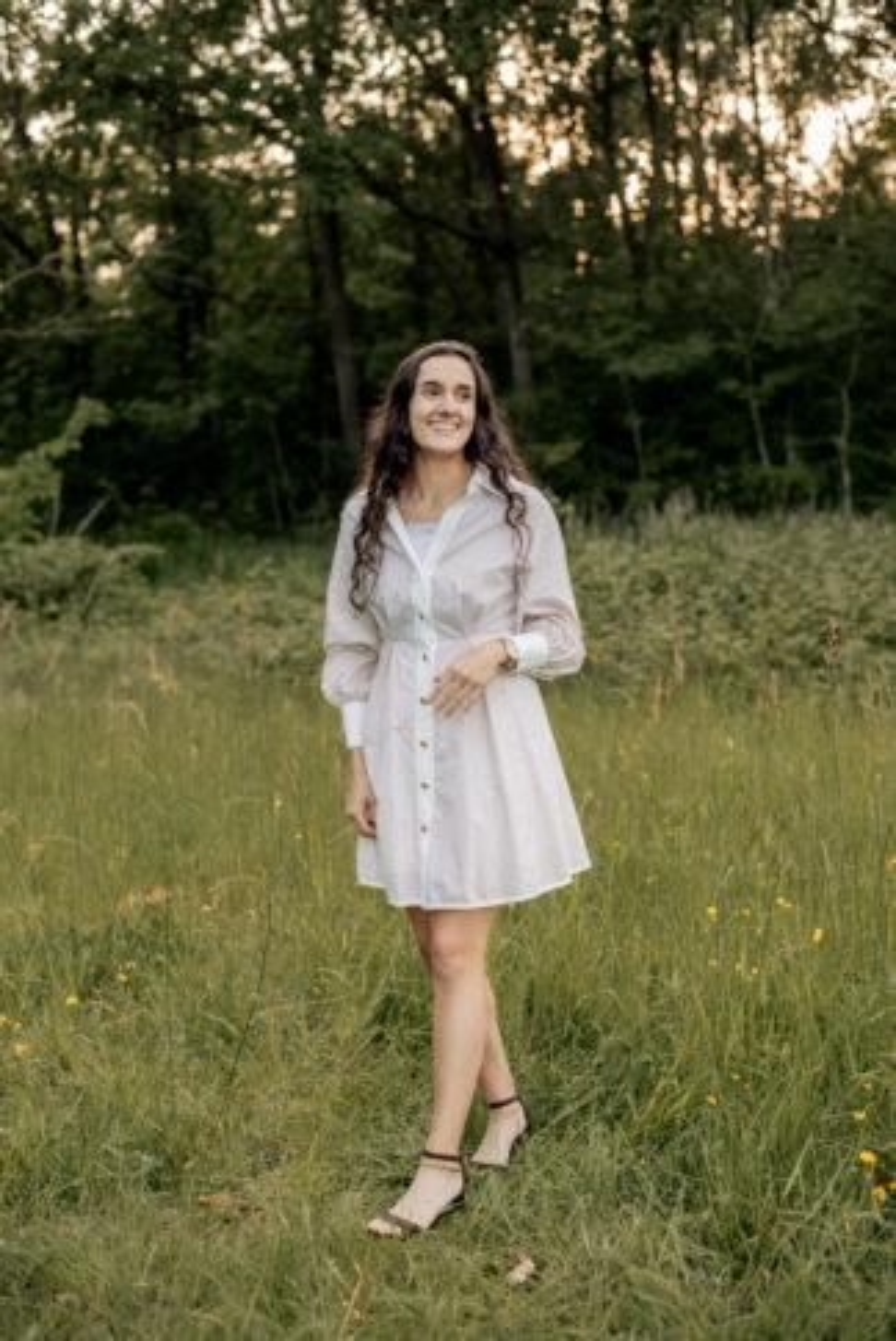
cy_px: 670
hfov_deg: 27.0
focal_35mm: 50
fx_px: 1864
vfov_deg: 39.6
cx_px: 448
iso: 500
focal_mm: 50
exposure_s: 1/800
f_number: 2.5
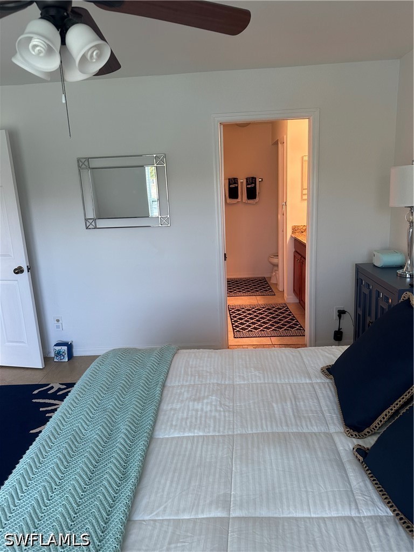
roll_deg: +3.7
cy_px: 276
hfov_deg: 56.8
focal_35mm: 24
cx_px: 207
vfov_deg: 71.6
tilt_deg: -13.3
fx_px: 383
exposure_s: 1/120
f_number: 1.78
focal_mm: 6.86
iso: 160
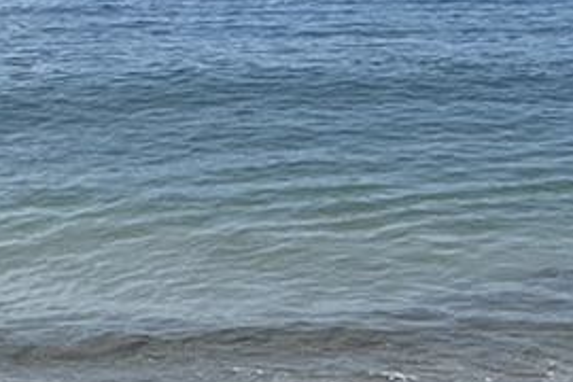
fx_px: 1719
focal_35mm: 108
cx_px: 505
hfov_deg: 18.6
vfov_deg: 11.1
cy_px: 851
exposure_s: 1/3247
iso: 50
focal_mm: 2.22
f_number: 2.2
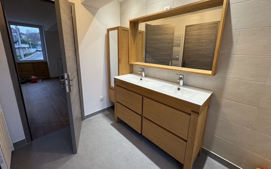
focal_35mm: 15
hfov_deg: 101.5
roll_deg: -0.7
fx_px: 111
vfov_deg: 74.5
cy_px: 75
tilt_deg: -12.4
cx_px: 136
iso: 200
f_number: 2.2
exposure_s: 1/100
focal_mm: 2.22
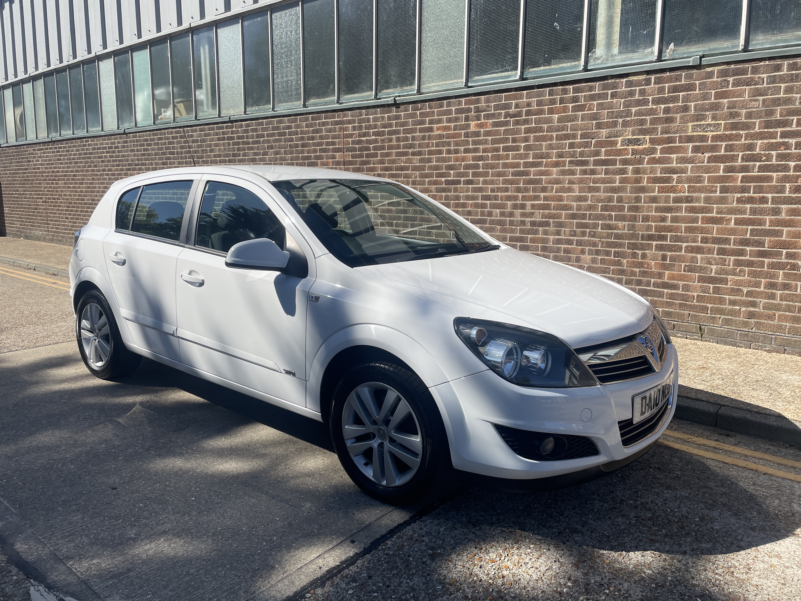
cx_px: 400
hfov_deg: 67.3
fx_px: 602
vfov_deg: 53.1
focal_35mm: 26
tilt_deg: -8.8
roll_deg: +0.6
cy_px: 300
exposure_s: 1/3401
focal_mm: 4.2
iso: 32
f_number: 1.6
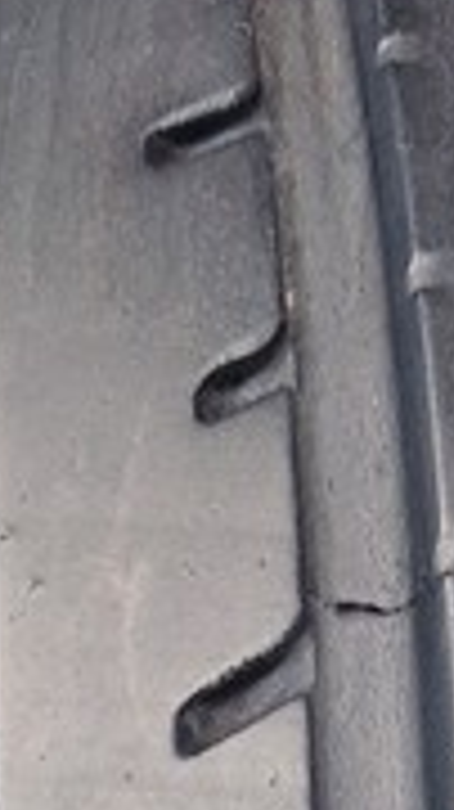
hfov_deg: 7.9
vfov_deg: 12.0
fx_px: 3216
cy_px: 1858
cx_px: -256
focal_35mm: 150
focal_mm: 5.4
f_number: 1.8
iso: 50
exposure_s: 1/239
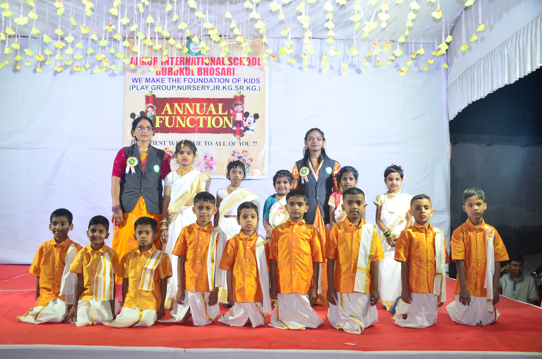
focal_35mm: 34
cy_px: 180
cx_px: 271
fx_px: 518
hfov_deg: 55.2
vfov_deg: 38.2
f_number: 4
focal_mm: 23
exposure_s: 1/80
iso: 800
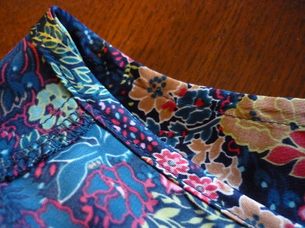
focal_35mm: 33
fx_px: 291
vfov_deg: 42.9
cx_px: 152
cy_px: 114
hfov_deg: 55.4
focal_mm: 5.5
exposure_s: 1/10
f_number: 2.8
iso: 800
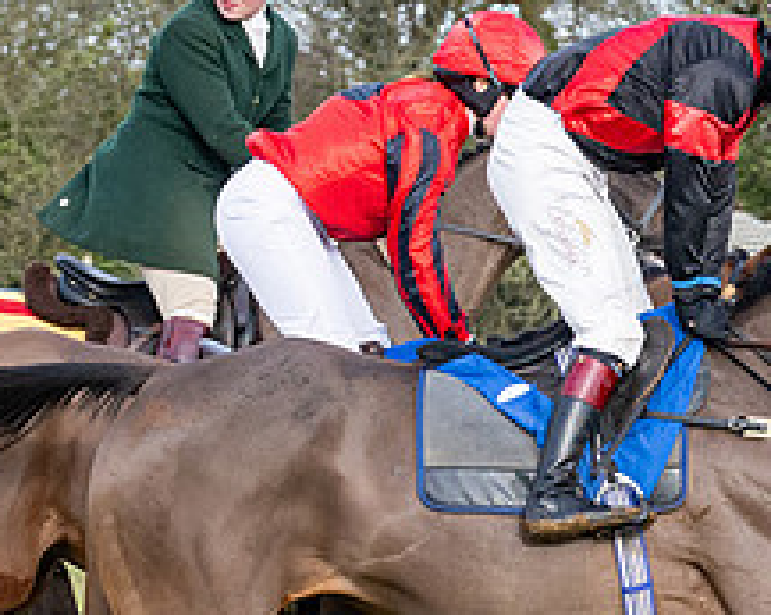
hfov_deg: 4.6
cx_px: 437
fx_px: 9503
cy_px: 657
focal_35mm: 417
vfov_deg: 3.7
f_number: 5
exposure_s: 1/1000
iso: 400
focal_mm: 74
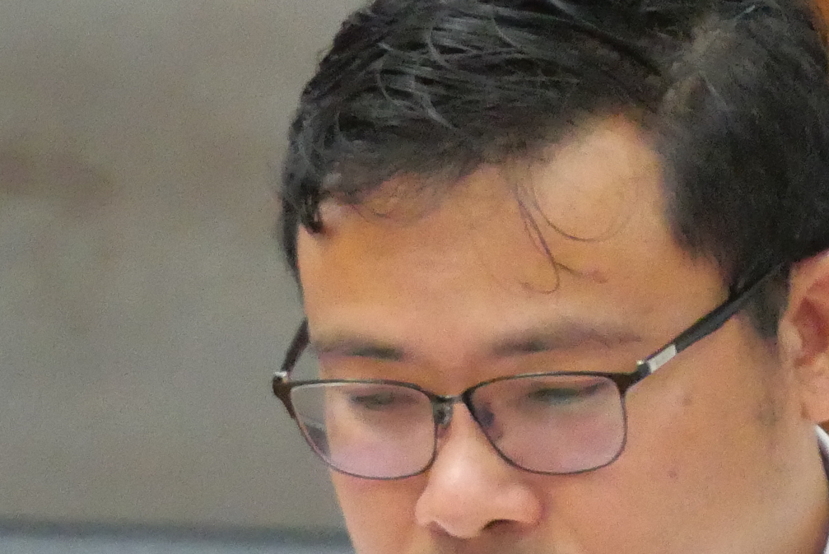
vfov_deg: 3.0
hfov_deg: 4.5
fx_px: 10531
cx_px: 403
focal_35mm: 457
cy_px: 746
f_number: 5.6
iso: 6400
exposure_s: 1/80
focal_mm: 60
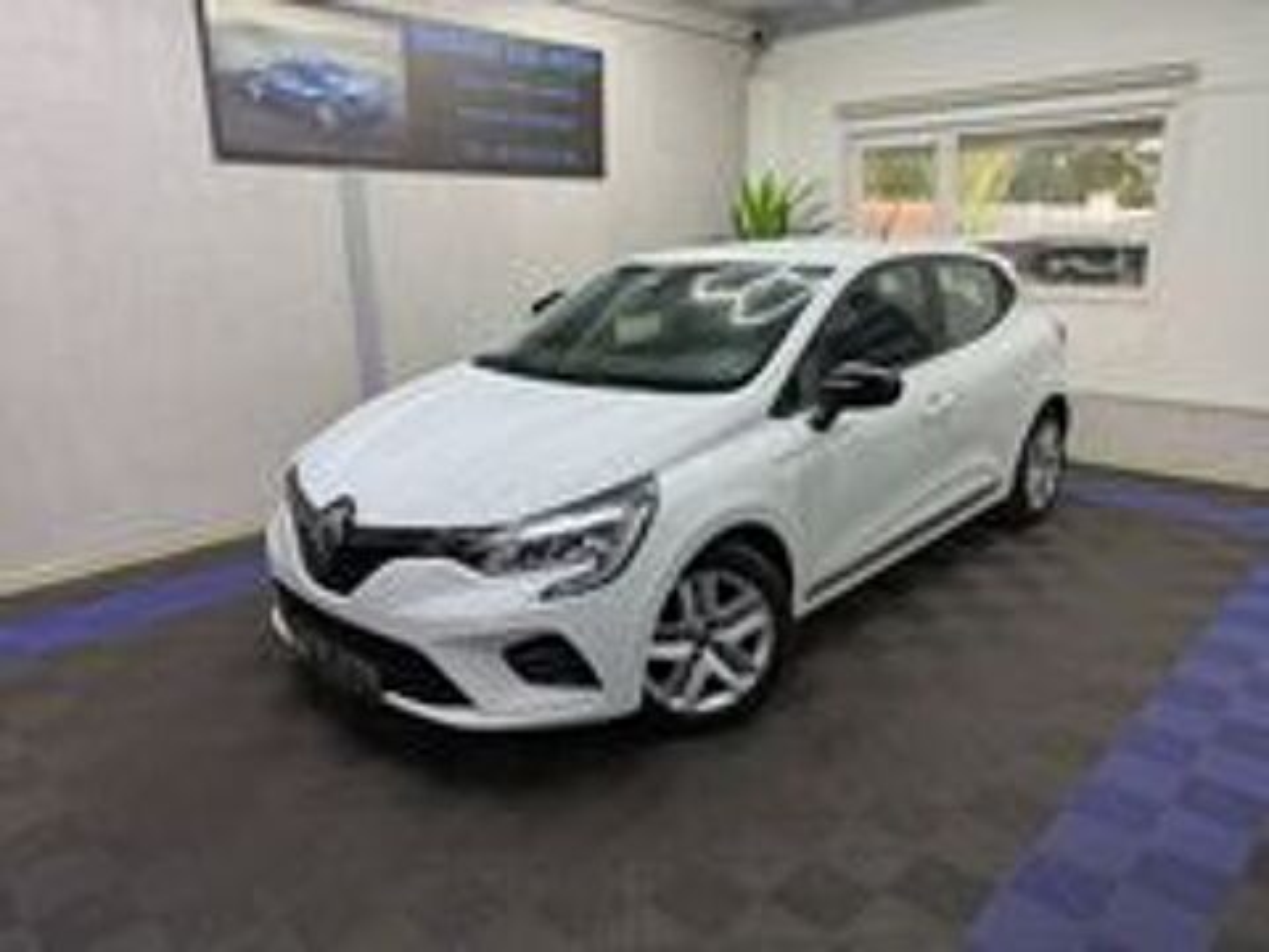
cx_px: 634
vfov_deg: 56.8
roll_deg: +1.4
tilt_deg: -14.8
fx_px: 880
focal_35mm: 24
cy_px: 476
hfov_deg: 71.6
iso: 100
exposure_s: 1/100
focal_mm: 6.76
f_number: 1.78
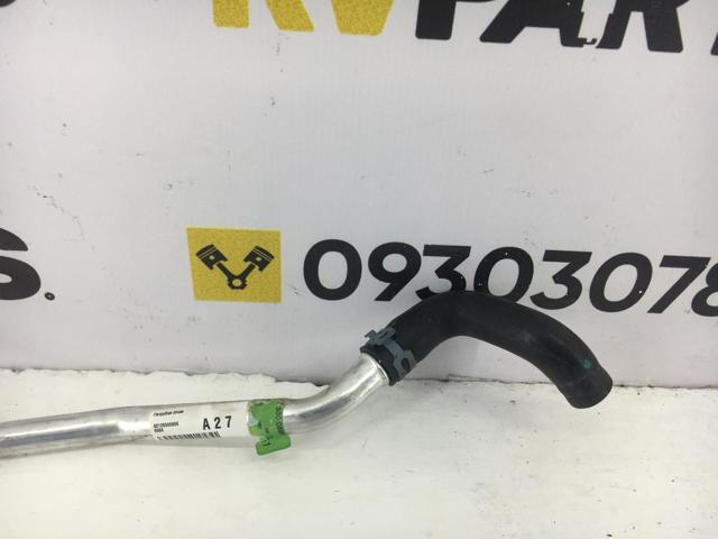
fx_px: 602
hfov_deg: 61.7
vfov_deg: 48.2
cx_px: 359
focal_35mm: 29
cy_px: 270
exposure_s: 1/100
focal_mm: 4.15
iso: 40
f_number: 2.2
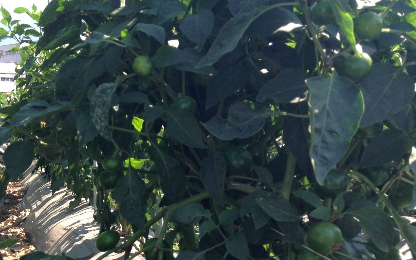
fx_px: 612
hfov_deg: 37.2
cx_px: 142
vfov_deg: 23.6
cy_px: 207
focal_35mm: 54
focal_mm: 3.3
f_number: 2.4
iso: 25
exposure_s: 1/284
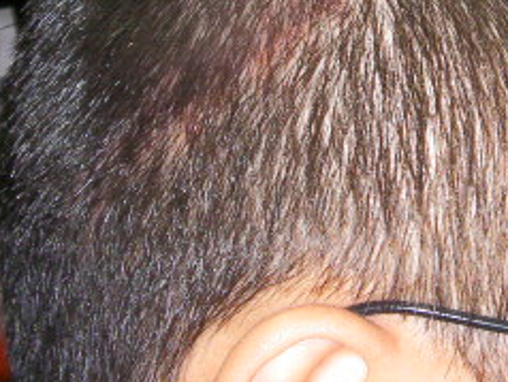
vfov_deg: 14.4
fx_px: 1498
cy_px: 68
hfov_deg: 19.0
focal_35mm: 102
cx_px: 427
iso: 200
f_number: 5.6
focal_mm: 6.8
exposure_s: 1/30
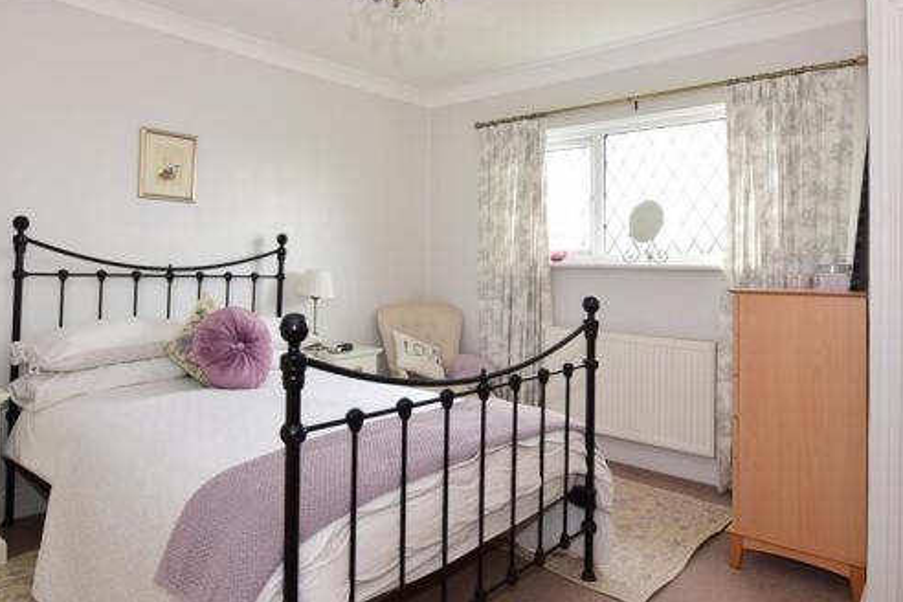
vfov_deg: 61.4
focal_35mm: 20
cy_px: 241
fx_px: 502
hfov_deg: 83.5
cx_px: 389
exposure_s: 1/25
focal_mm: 10
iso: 400
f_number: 5.6
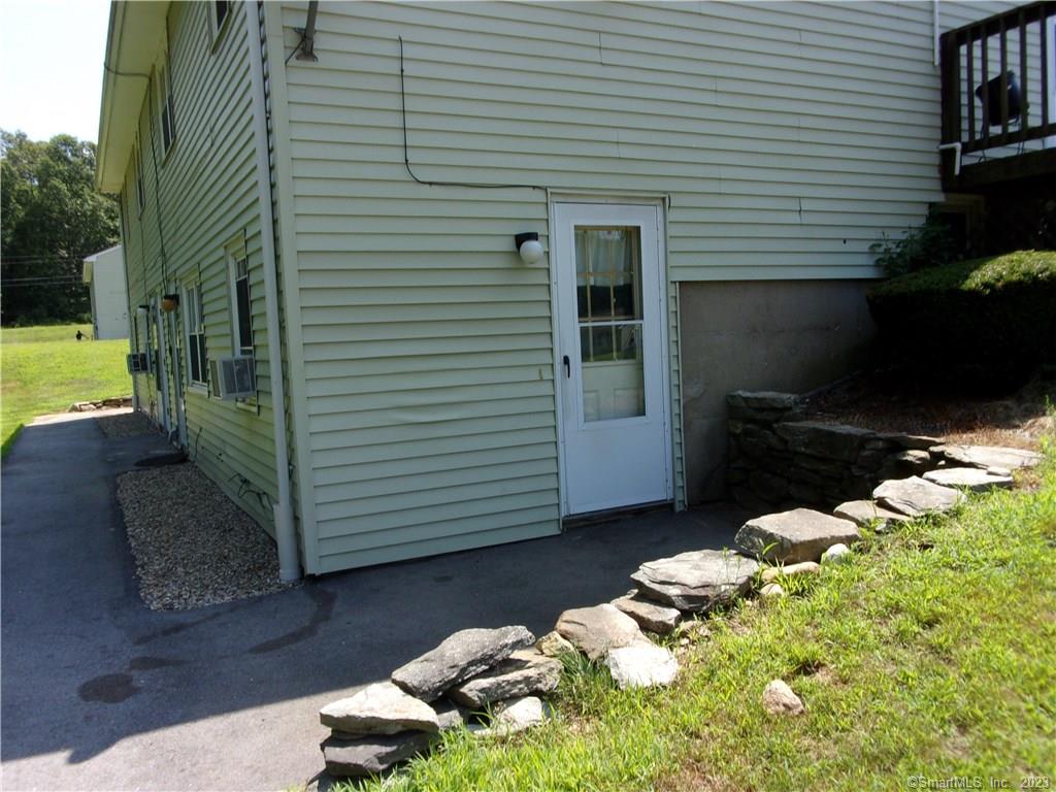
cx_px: 528
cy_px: 396
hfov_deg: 63.4
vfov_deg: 49.7
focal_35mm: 28
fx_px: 854
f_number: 10.8
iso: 80
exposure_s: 1/45
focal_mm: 5.1
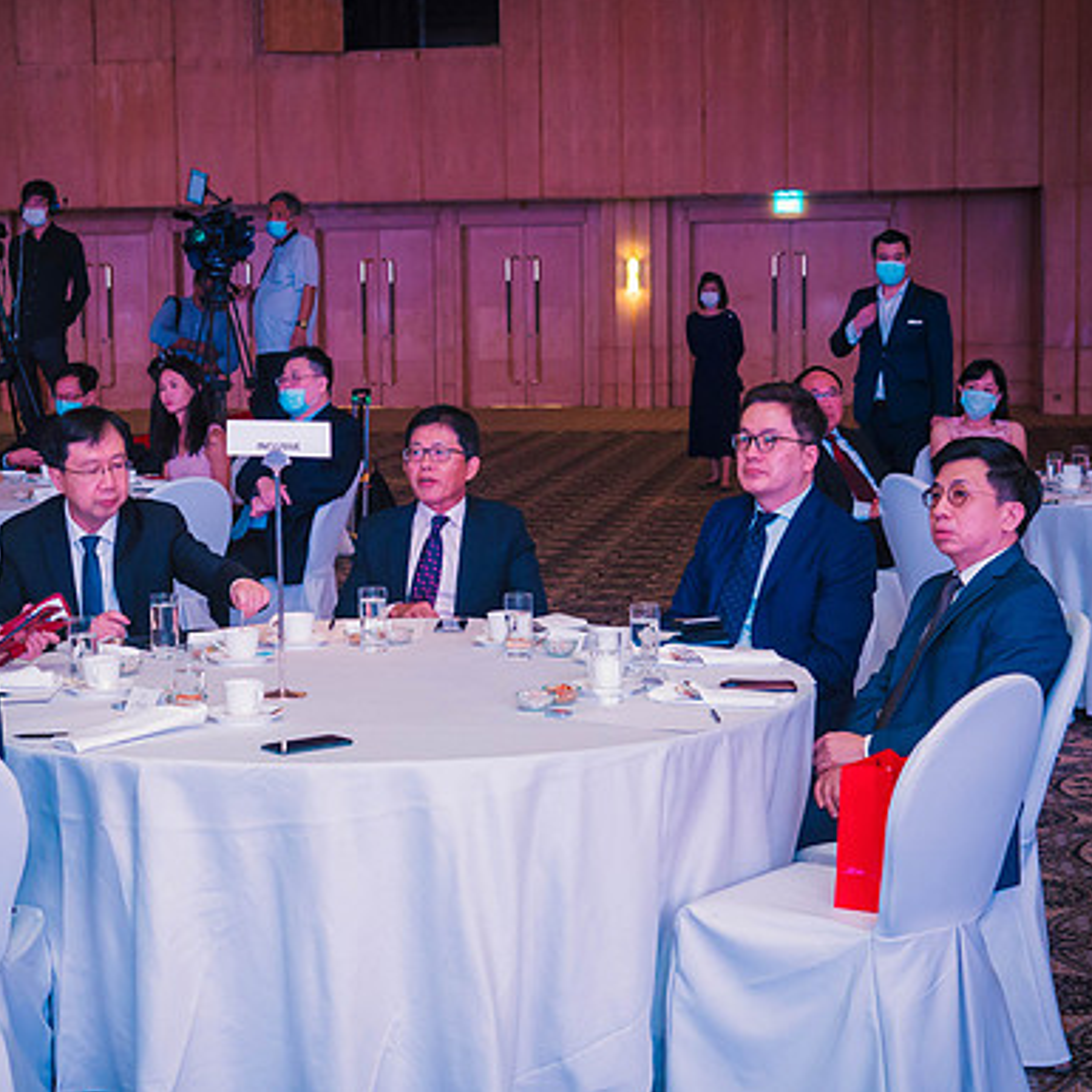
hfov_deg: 23.9
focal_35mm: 72
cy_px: 546
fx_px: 2570
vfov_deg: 24.0
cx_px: 431
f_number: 2.8
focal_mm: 26
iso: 1600
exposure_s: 1/50
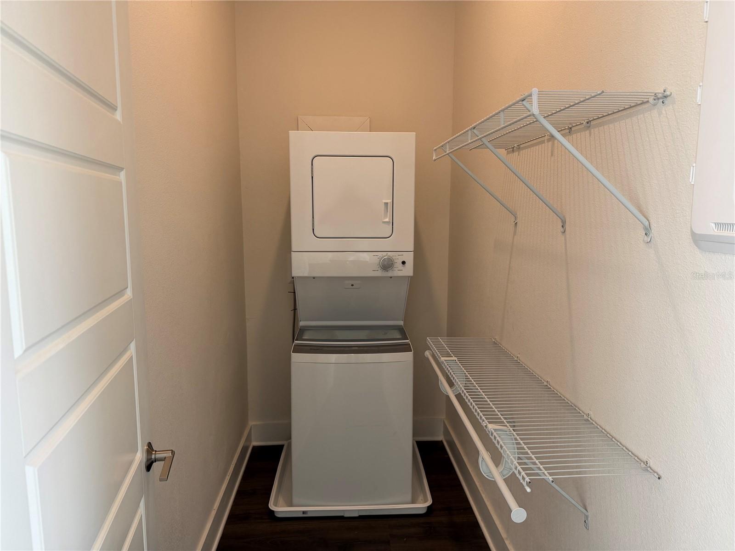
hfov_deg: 71.6
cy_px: 276
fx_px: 510
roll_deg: -0.5
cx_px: 368
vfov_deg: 56.8
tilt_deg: -6.2
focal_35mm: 24
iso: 125
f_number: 1.78
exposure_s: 1/120
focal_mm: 6.76
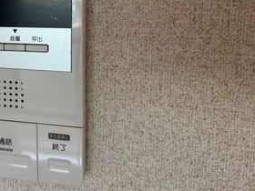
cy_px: 22
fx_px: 354
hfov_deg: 36.9
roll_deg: -0.1
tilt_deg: -4.3
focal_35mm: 48
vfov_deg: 29.1
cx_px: 21
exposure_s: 1/116
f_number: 1.78
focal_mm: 6.76
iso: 200
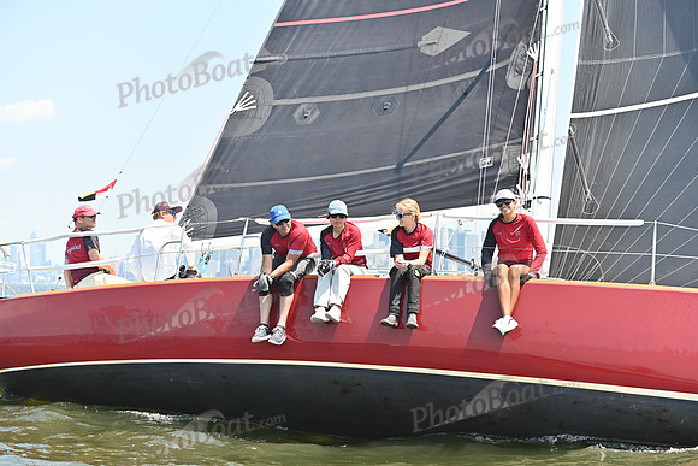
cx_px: 349
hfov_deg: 28.8
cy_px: 233
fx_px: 1357
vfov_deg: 19.5
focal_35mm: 70
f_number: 4.5
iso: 320
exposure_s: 1/1250
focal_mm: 70
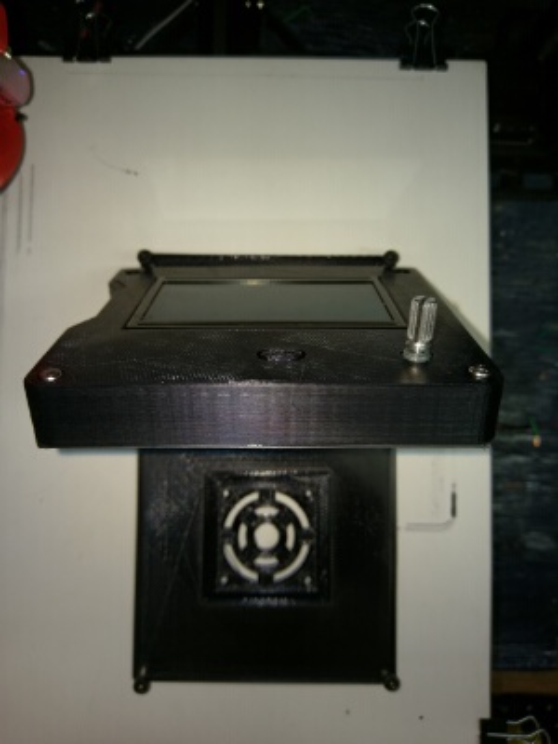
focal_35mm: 26
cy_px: 372
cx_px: 279
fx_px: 559
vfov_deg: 67.3
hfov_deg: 53.1
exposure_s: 1/125
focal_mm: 4.58
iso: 100
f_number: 1.8
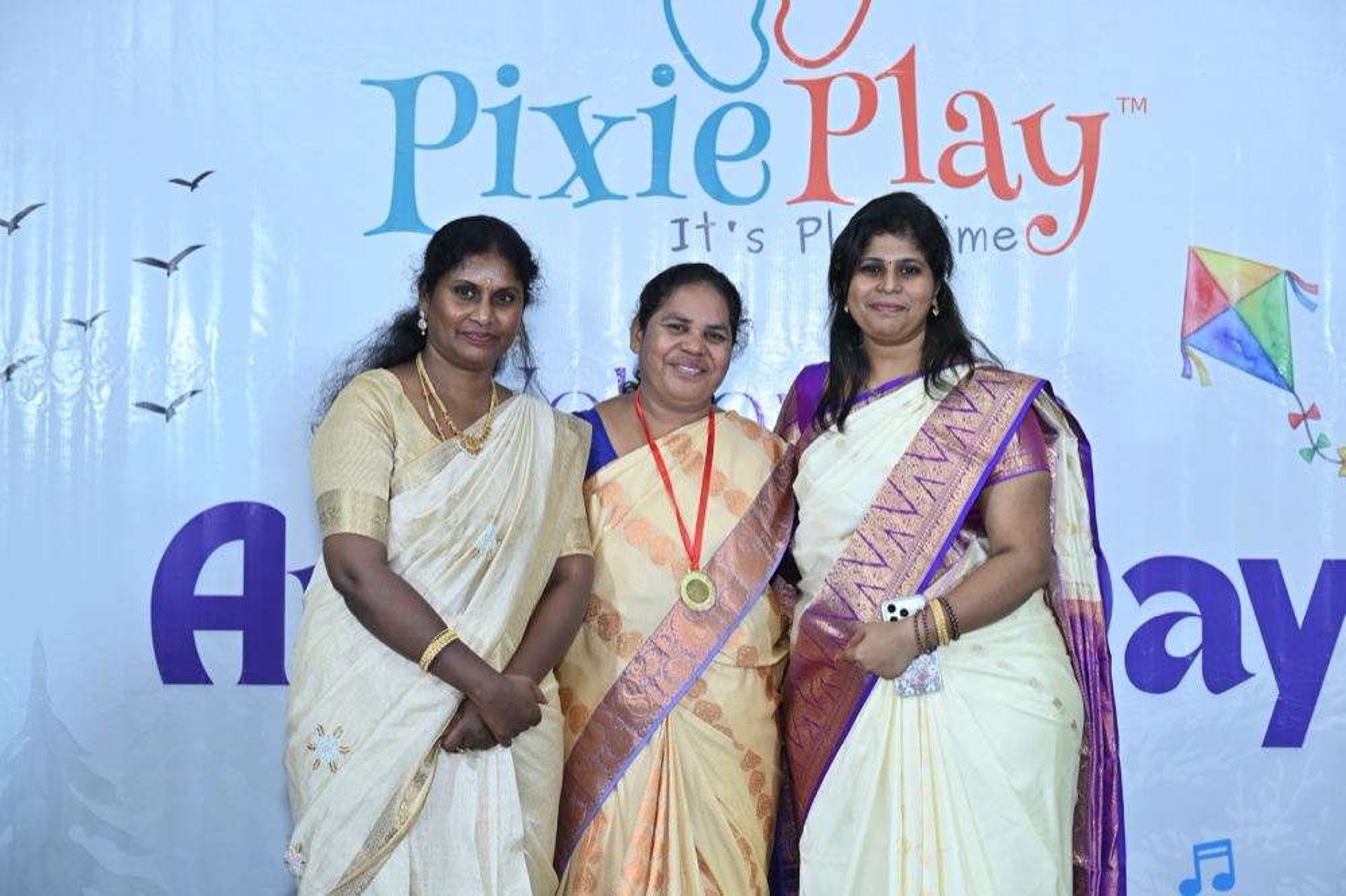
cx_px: 673
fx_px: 2467
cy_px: 448
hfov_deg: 30.5
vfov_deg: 20.6
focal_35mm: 66
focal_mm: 66
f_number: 6.3
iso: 1000
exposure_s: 1/160
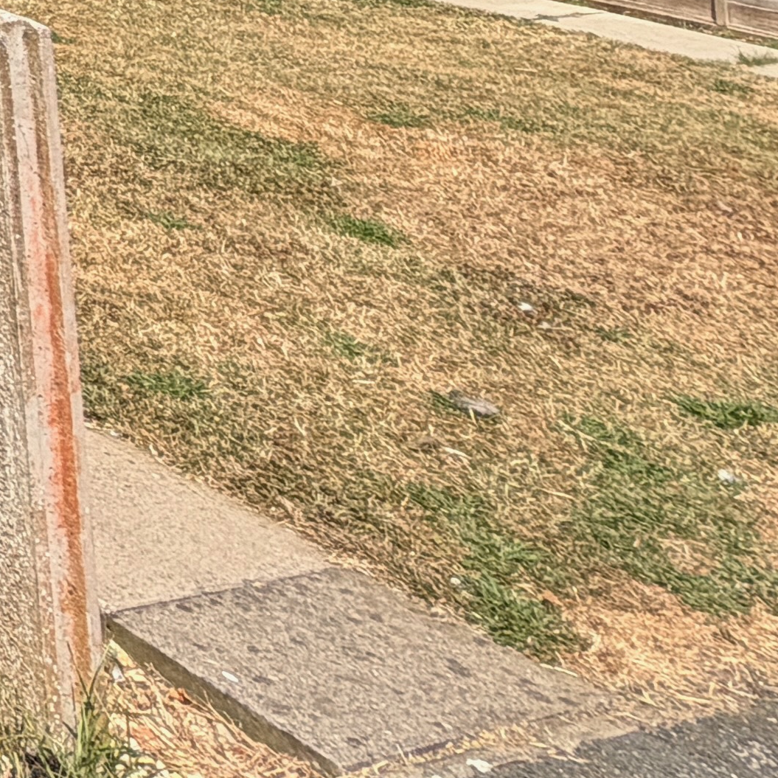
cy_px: -637
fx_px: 1704
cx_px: -998
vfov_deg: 19.2
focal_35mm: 67
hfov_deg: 15.8
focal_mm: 2.22
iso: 25
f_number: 2.2
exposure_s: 1/770
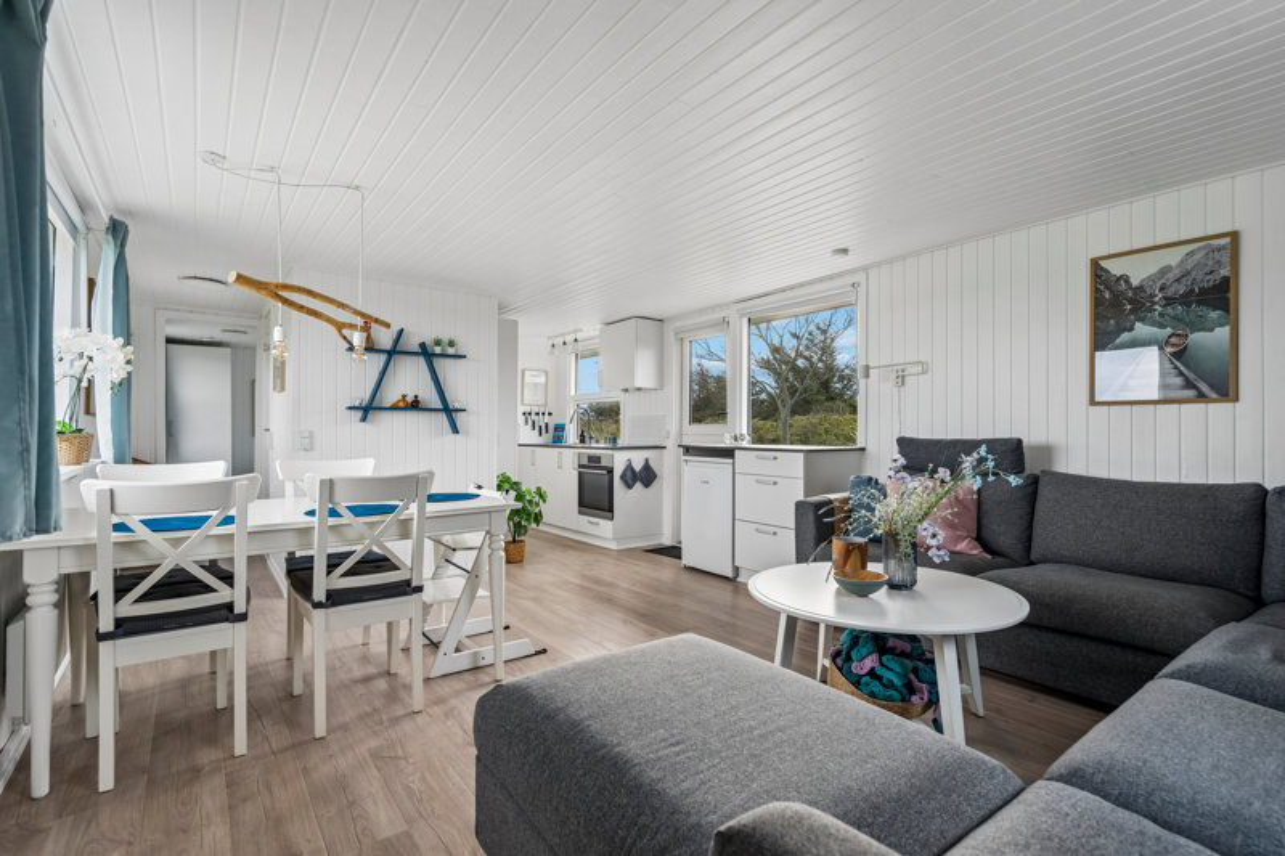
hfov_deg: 93.3
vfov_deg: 70.4
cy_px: 428
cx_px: 642
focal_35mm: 17
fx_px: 607
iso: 400
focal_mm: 17
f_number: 5.6
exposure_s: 1/80
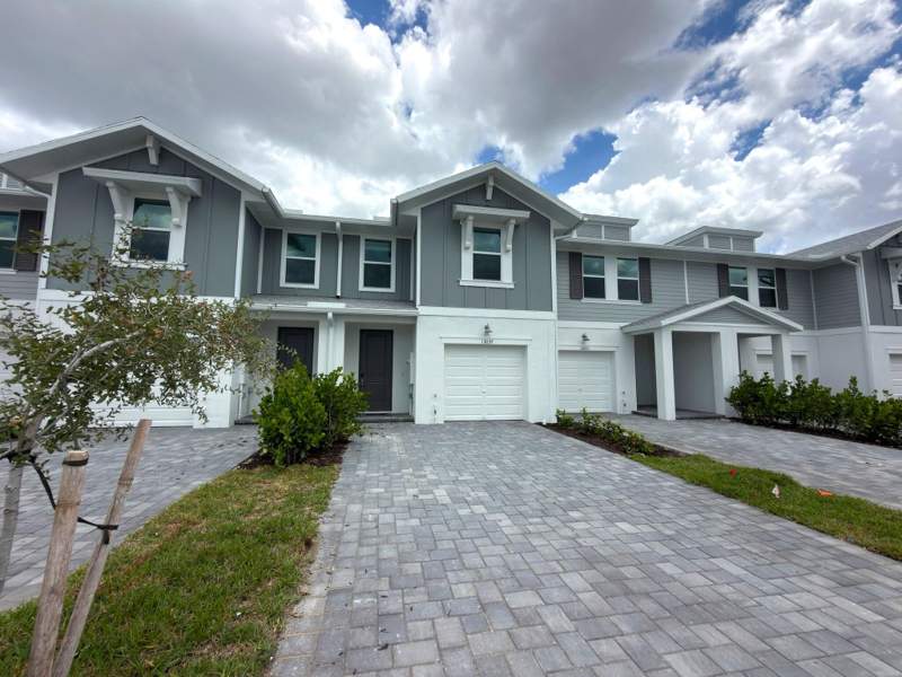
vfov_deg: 85.7
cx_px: 451
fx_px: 365
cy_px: 338
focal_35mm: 14
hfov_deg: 102.1
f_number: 2.2
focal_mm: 2.22
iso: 16
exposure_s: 1/987
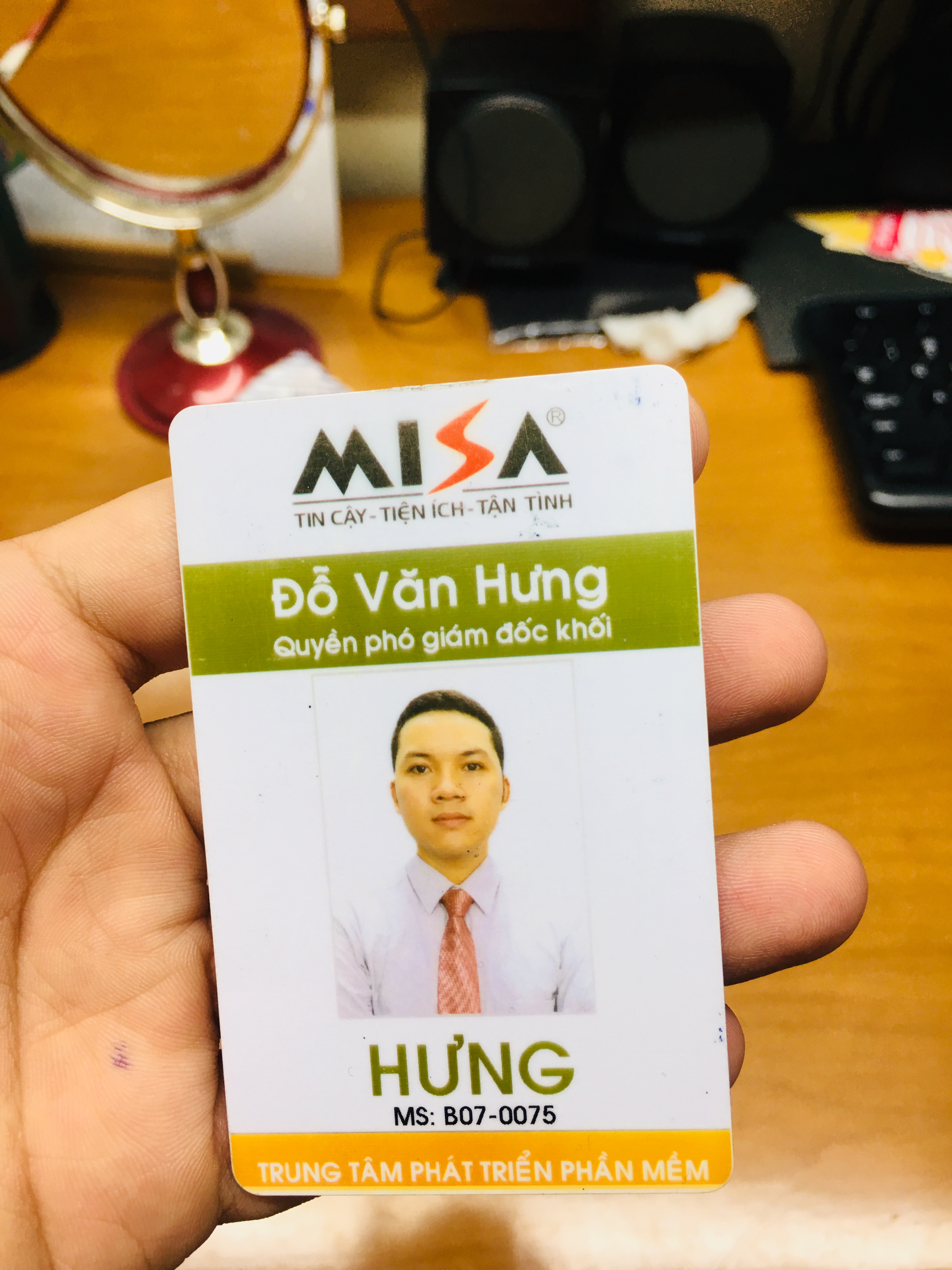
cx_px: 476
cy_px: 635
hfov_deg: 48.2
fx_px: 1063
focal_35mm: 29
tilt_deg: -54.1
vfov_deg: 61.7
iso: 25
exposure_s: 1/33
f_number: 2.2
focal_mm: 4.15
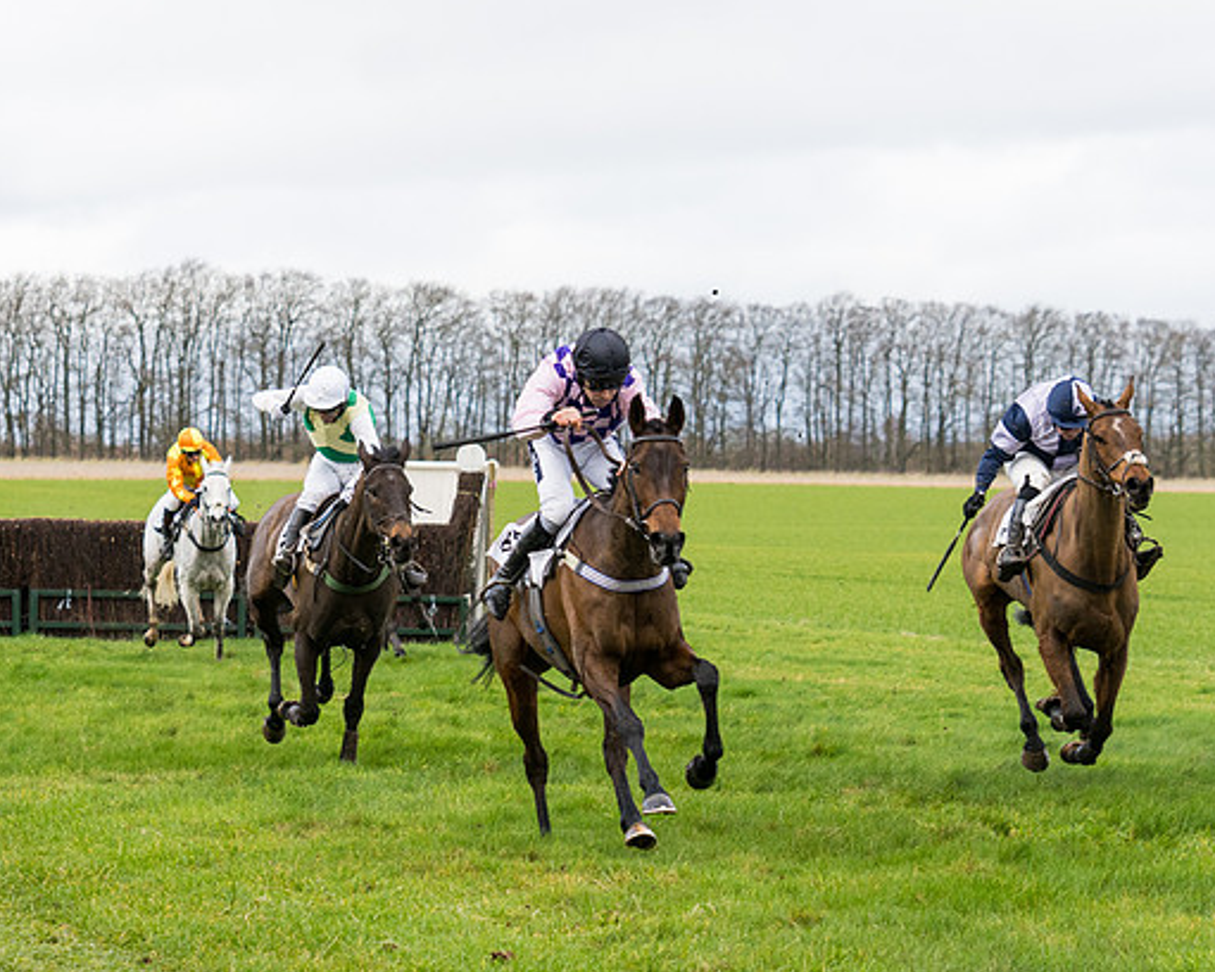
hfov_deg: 11.6
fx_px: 5970
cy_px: 509
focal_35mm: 166
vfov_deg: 9.3
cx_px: 459
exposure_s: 1/1250
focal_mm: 73
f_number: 4
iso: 500
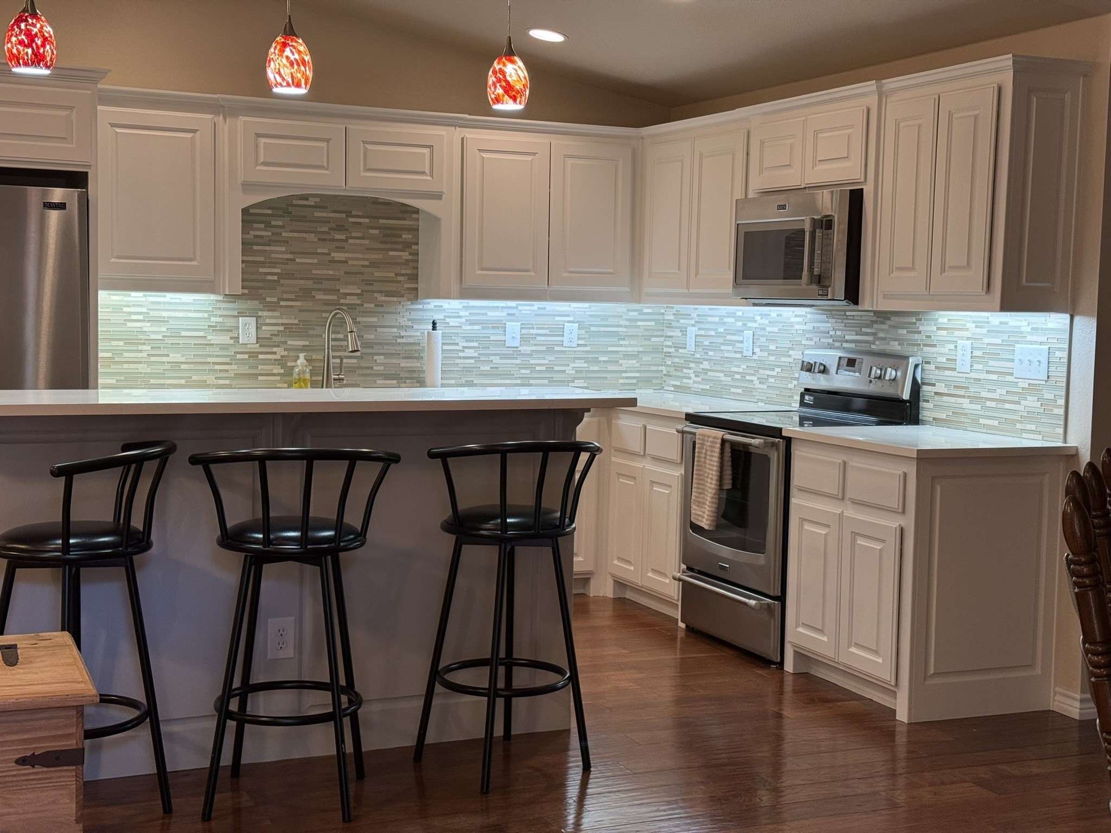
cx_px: 556
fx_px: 1541
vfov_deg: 30.3
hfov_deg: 39.7
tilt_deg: -3.9
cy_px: 416
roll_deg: -1.0
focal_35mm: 48
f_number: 1.78
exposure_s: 1/60
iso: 125
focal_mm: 6.76
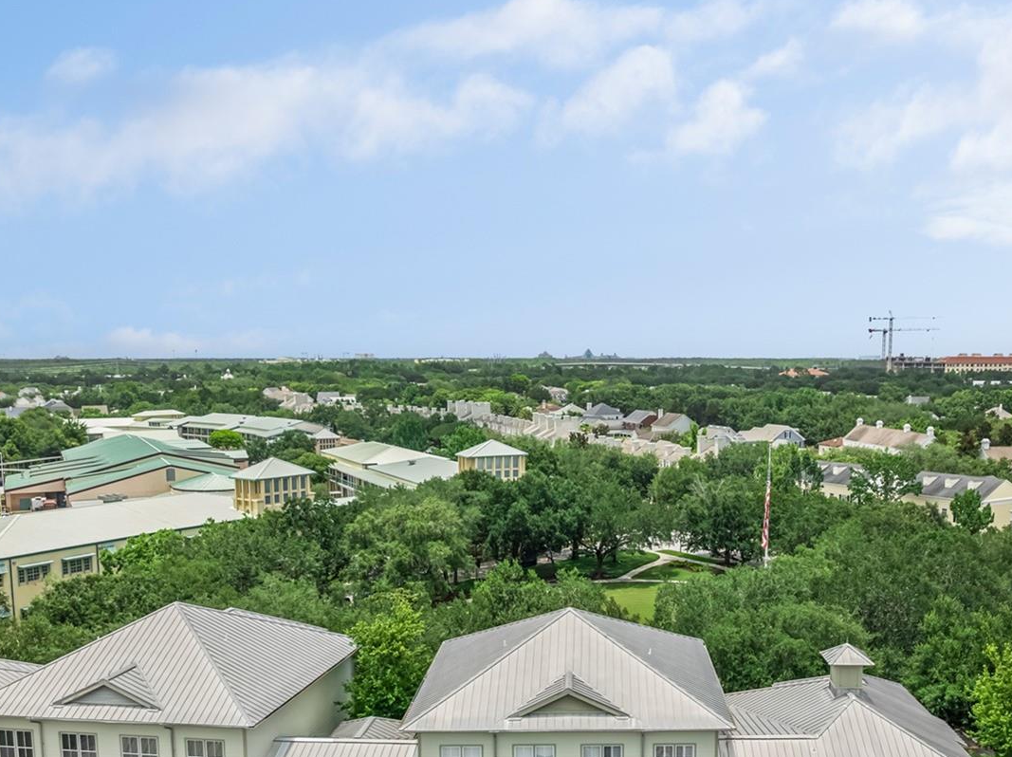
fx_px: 1051
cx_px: 612
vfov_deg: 39.0
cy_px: 526
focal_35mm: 36
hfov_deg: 51.0
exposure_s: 1/2500
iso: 100
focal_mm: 12.3
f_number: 2.8
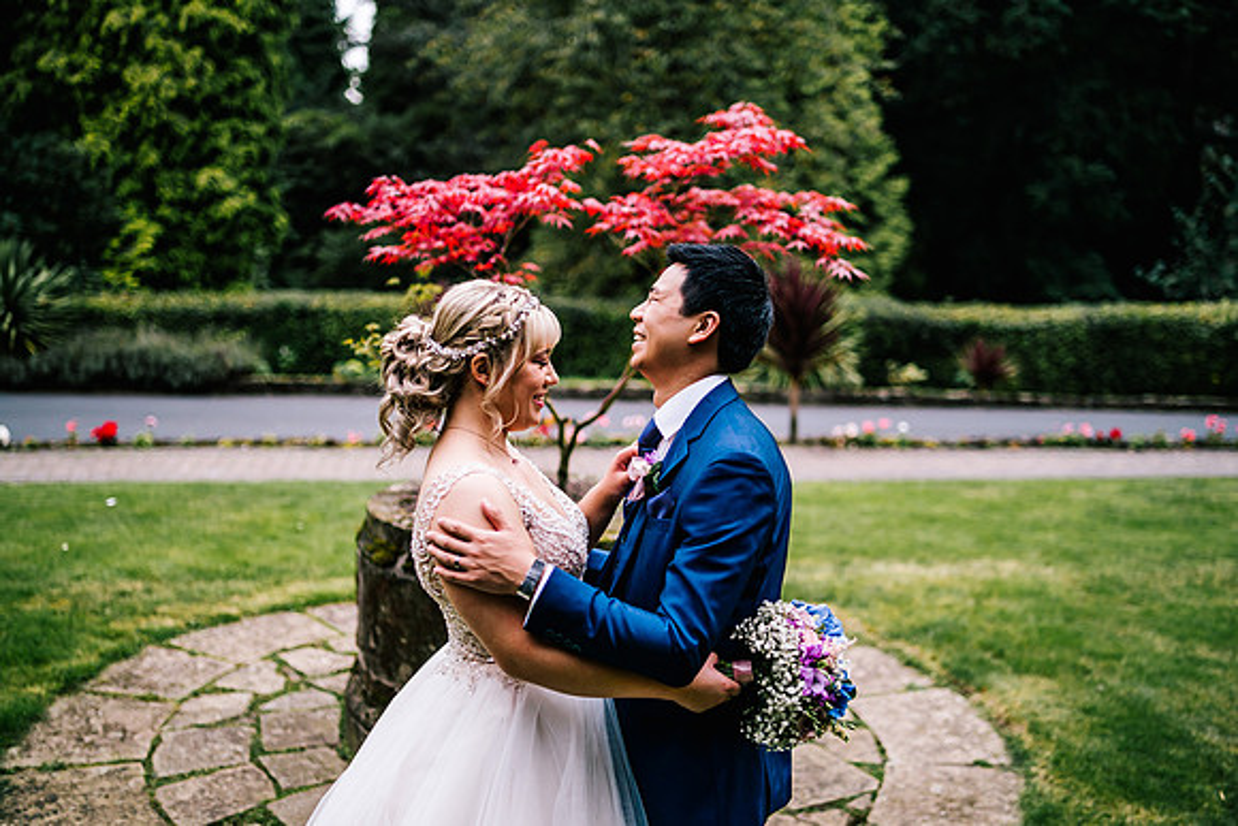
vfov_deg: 37.0
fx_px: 1233
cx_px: 619
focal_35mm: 36
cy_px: 413
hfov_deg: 53.3
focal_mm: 35
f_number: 1.4
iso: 250
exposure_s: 1/250
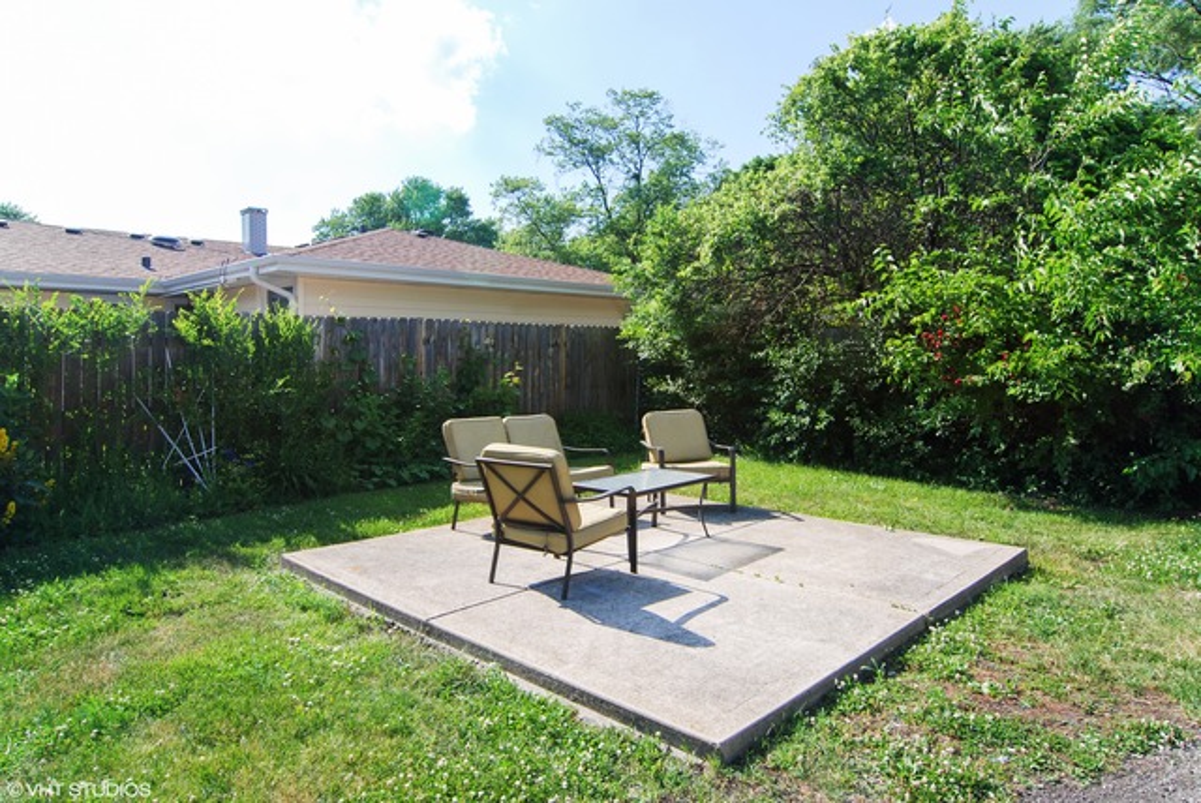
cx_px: 600
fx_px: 701
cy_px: 402
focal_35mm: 21
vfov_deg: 59.6
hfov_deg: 81.2
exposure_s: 1/200
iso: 100
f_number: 7.1
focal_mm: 14
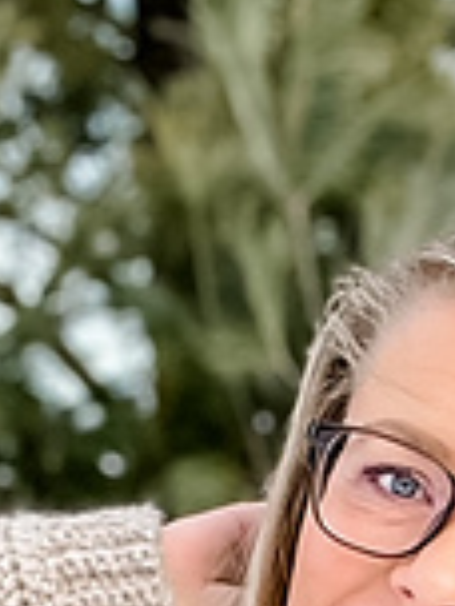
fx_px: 2208
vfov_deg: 13.6
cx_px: 375
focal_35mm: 126
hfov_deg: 11.7
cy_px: 1168
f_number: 2.2
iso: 25
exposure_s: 1/120
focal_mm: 2.71
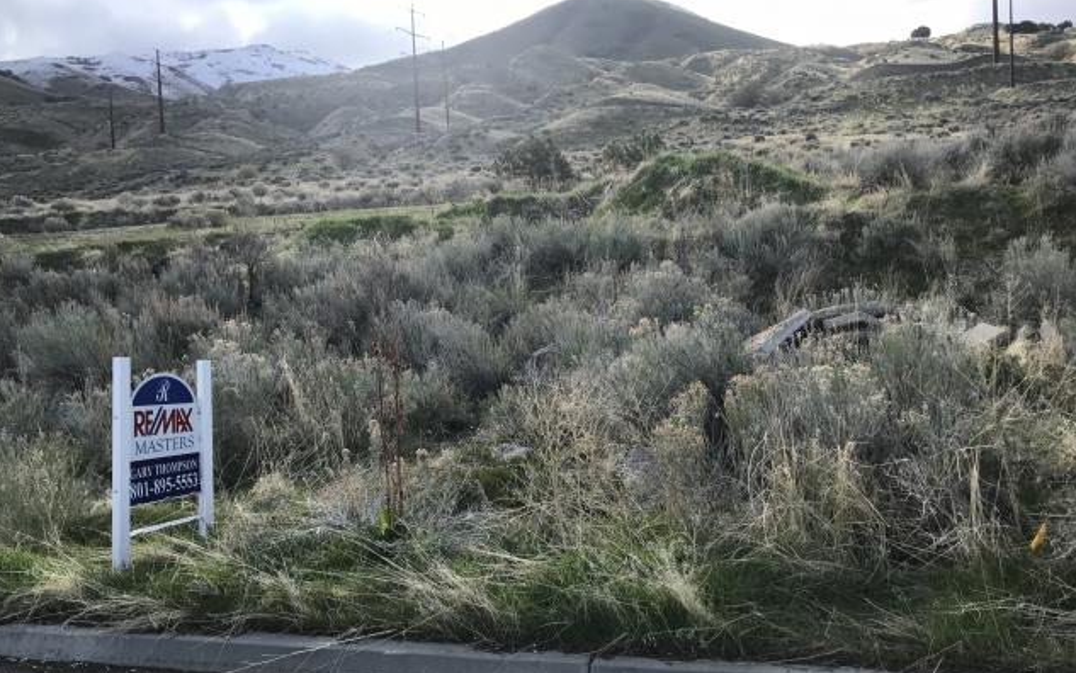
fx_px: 880
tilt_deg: -1.7
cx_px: 534
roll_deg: +2.2
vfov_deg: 41.8
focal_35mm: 30
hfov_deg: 62.9
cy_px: 353
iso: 20
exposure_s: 1/1126
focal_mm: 3.99
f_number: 1.8
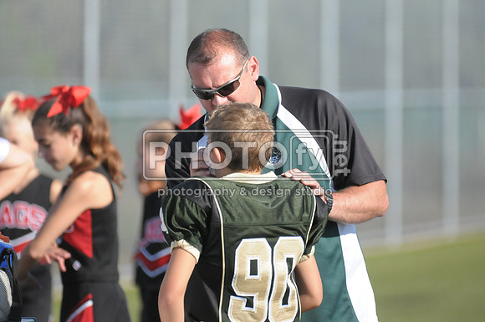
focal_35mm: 495
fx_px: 6659
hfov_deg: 4.2
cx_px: 242
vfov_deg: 2.8
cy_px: 161
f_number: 4
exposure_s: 1/8000
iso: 1600
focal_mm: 330
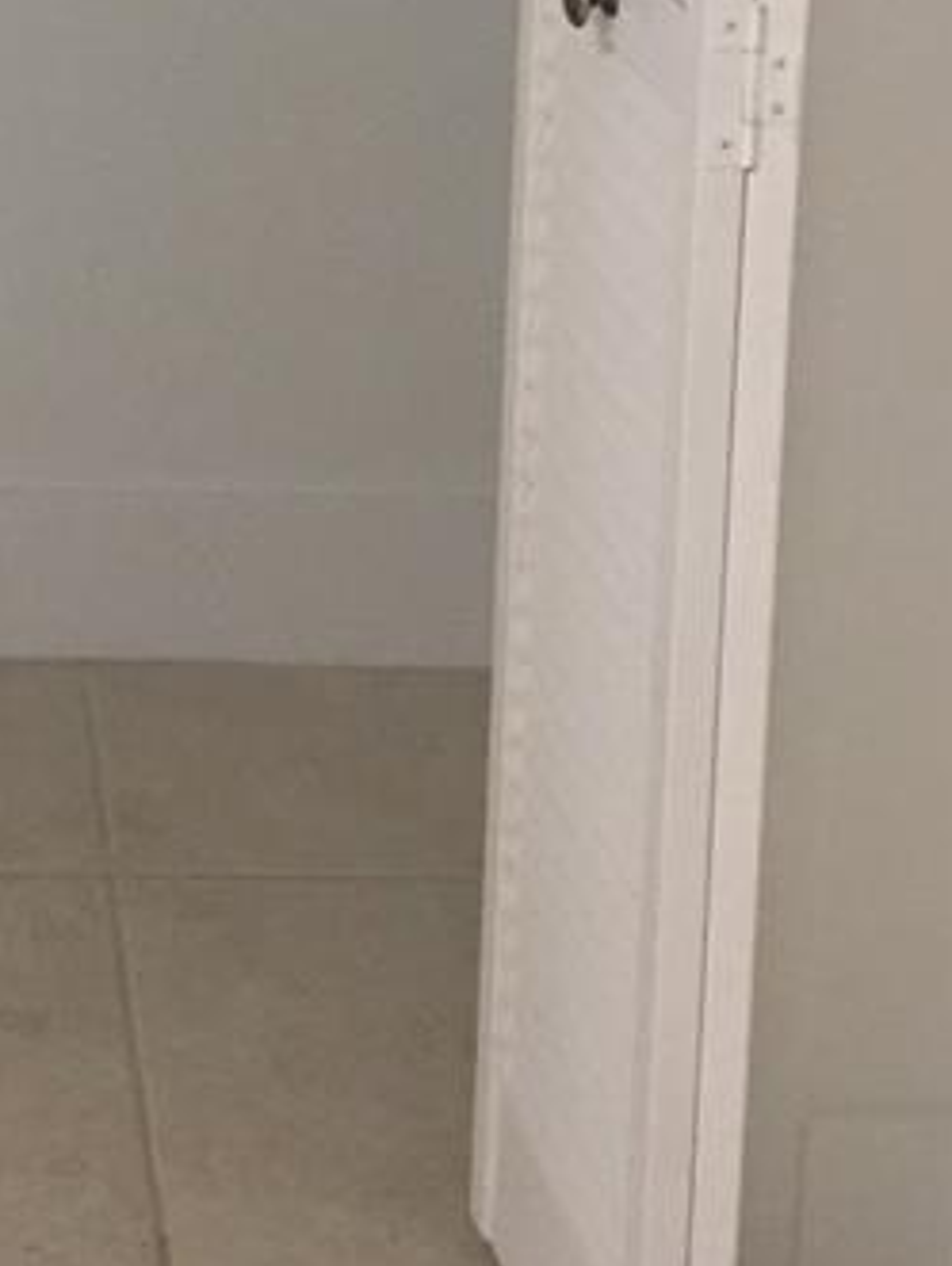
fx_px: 3843
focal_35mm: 105
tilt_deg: -12.1
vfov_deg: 17.3
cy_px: -497
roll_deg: -0.3
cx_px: -249
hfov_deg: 13.6
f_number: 2.2
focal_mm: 4.15
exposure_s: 1/15
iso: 100
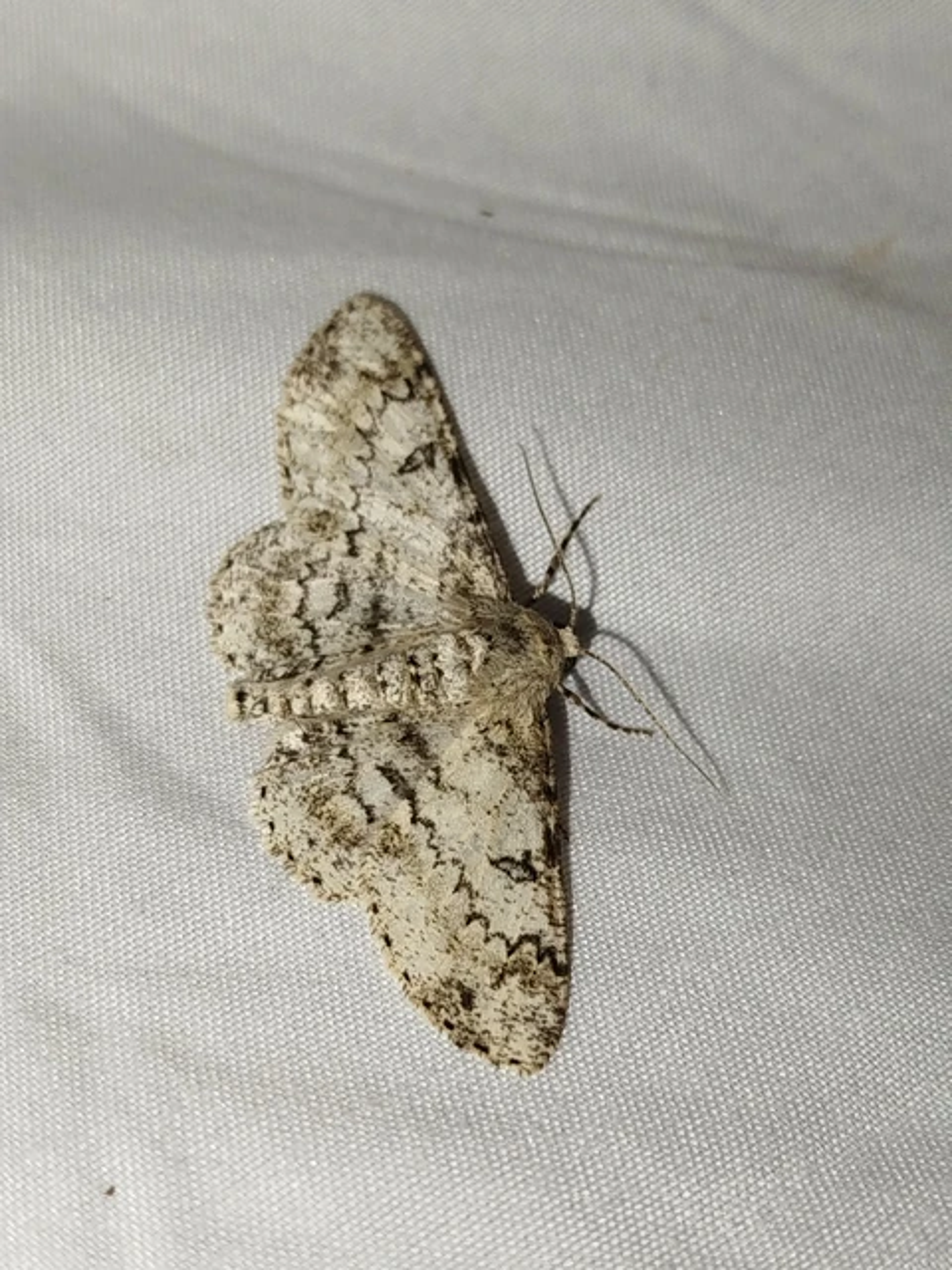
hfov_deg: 25.7
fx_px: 2090
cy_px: 635
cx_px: 476
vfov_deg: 33.8
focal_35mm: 57
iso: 80
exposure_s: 1/50
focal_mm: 5.31
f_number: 1.7
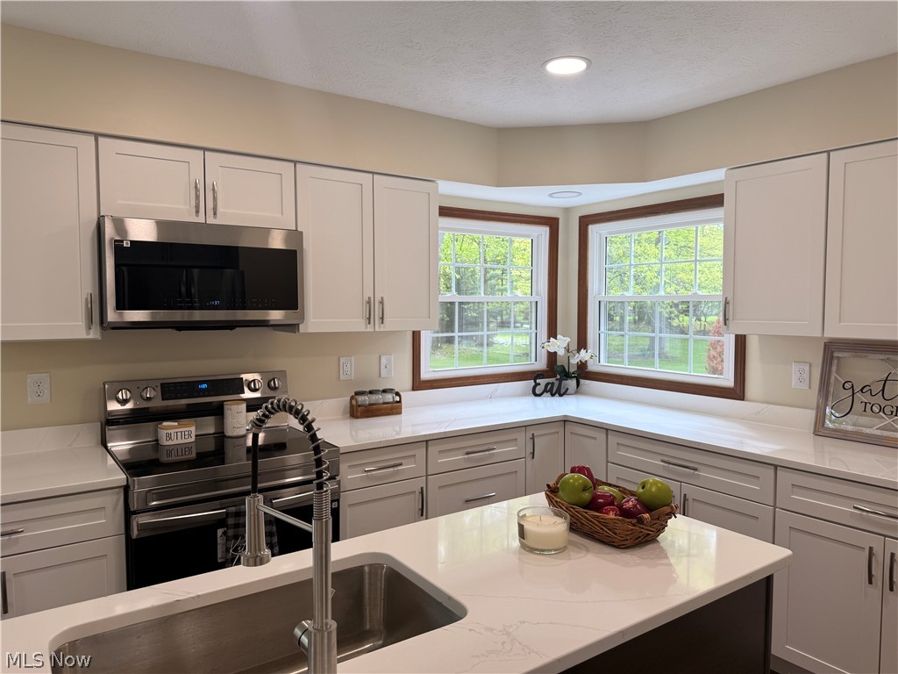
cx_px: 449
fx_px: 623
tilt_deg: -2.8
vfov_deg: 56.8
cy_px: 337
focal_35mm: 24
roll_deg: +0.1
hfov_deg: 71.6
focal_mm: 6.76
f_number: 1.78
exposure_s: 1/144
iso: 50
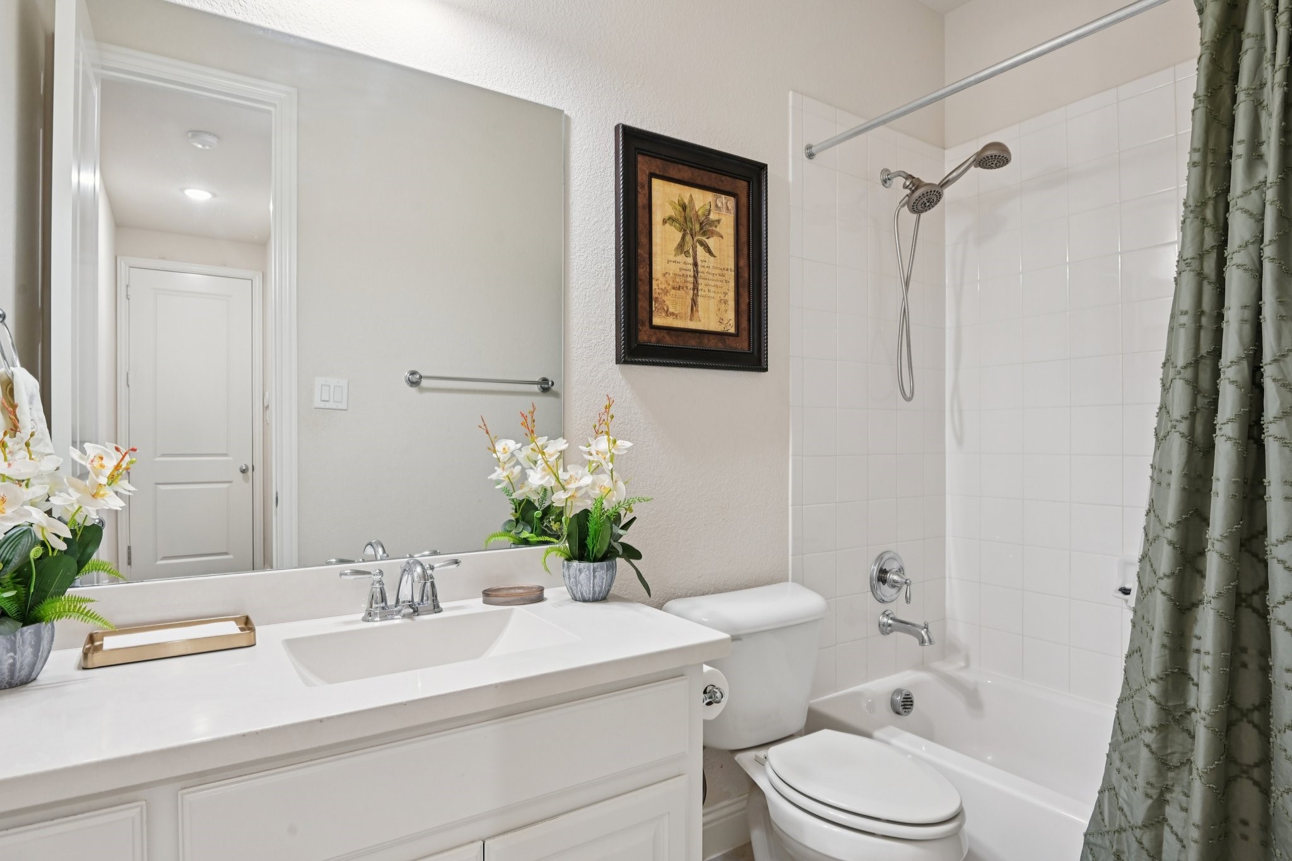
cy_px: 430
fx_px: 682
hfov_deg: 86.9
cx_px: 646
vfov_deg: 64.5
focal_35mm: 19
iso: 400
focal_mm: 19
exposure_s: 1/10
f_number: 8
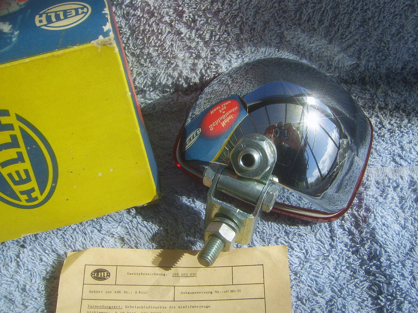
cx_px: 235
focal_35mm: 43
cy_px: 145
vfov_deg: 33.6
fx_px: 519
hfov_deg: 43.8
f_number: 6.4
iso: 50
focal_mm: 7.8
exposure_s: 1/500
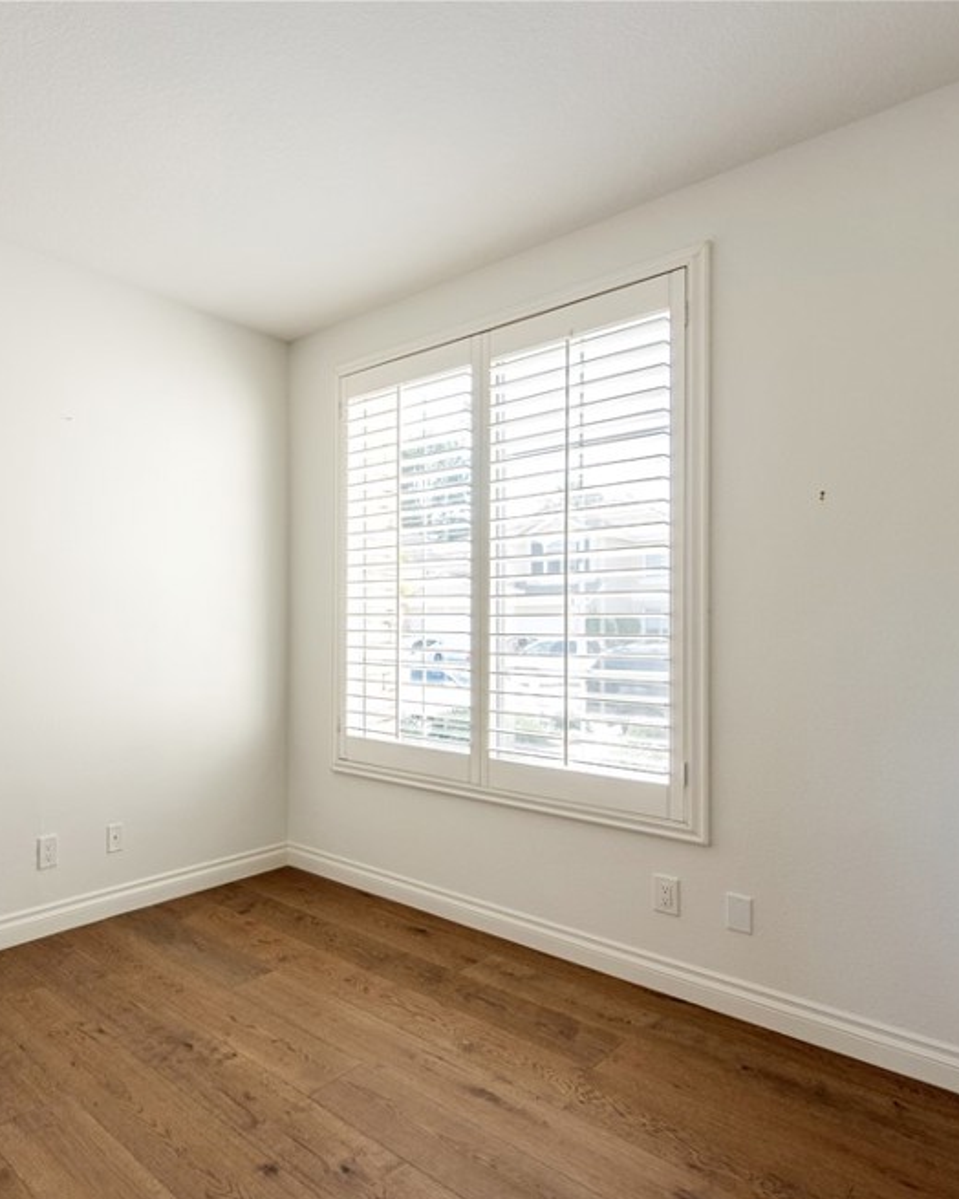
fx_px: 781
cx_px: 251
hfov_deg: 60.0
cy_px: 623
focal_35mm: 22
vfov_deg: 75.0
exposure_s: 1/125
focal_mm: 15
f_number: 5.6
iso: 800
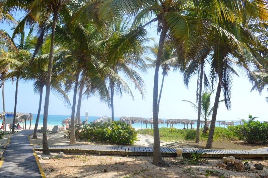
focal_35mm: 27
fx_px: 201
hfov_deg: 67.4
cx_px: 134
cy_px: 89
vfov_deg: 47.9
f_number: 8
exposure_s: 1/250
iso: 100
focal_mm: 18
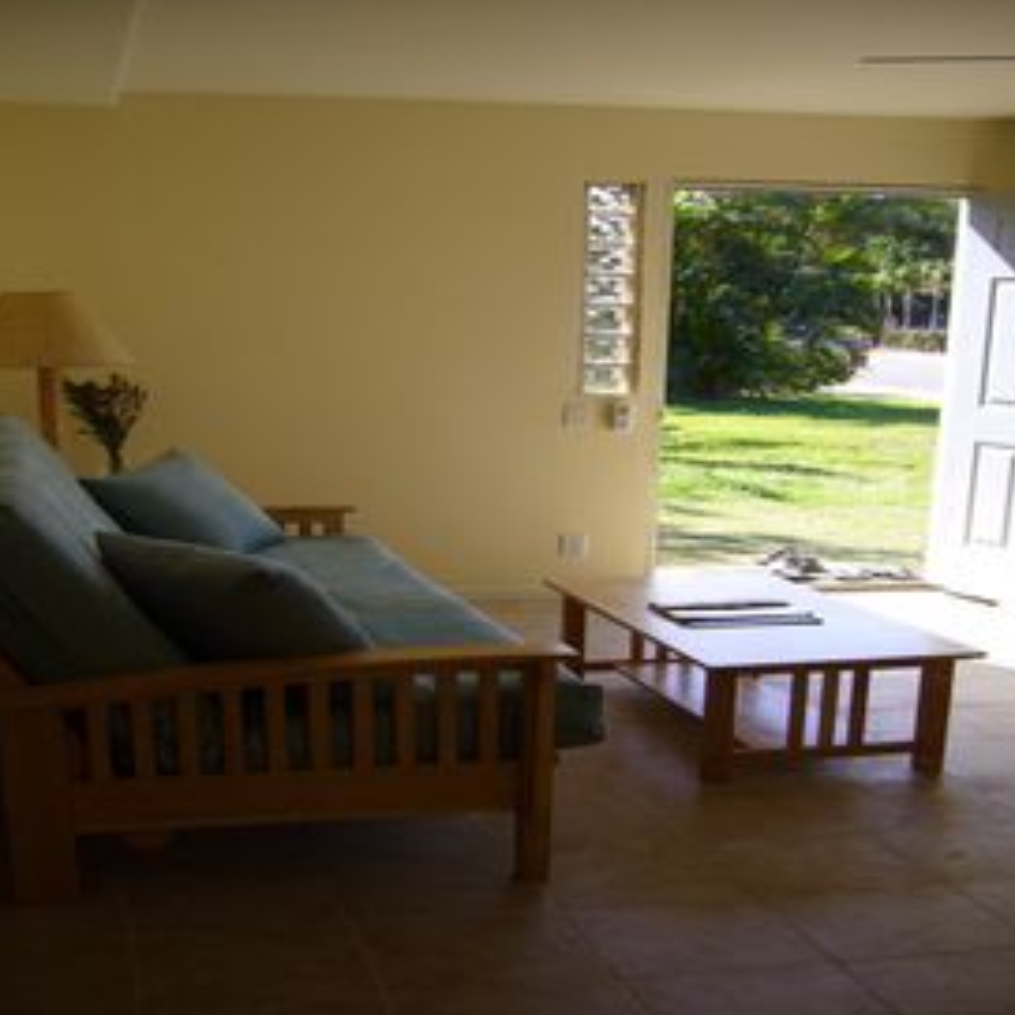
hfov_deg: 40.0
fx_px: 1393
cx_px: 554
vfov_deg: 40.0
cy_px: 513
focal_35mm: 42
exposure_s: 1/320
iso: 80
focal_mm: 5.8
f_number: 2.8
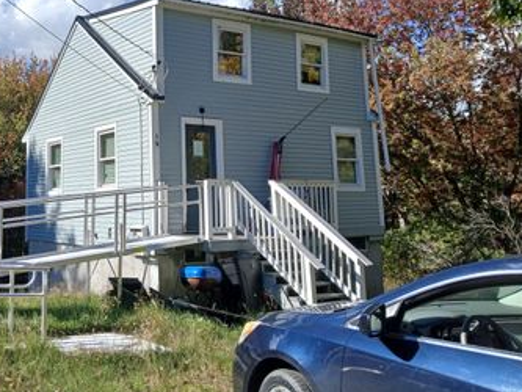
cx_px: 143
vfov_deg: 36.1
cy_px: 101
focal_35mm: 39
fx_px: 588
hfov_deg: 46.4
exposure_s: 1/708
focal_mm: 3.98
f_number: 1.8
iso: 20
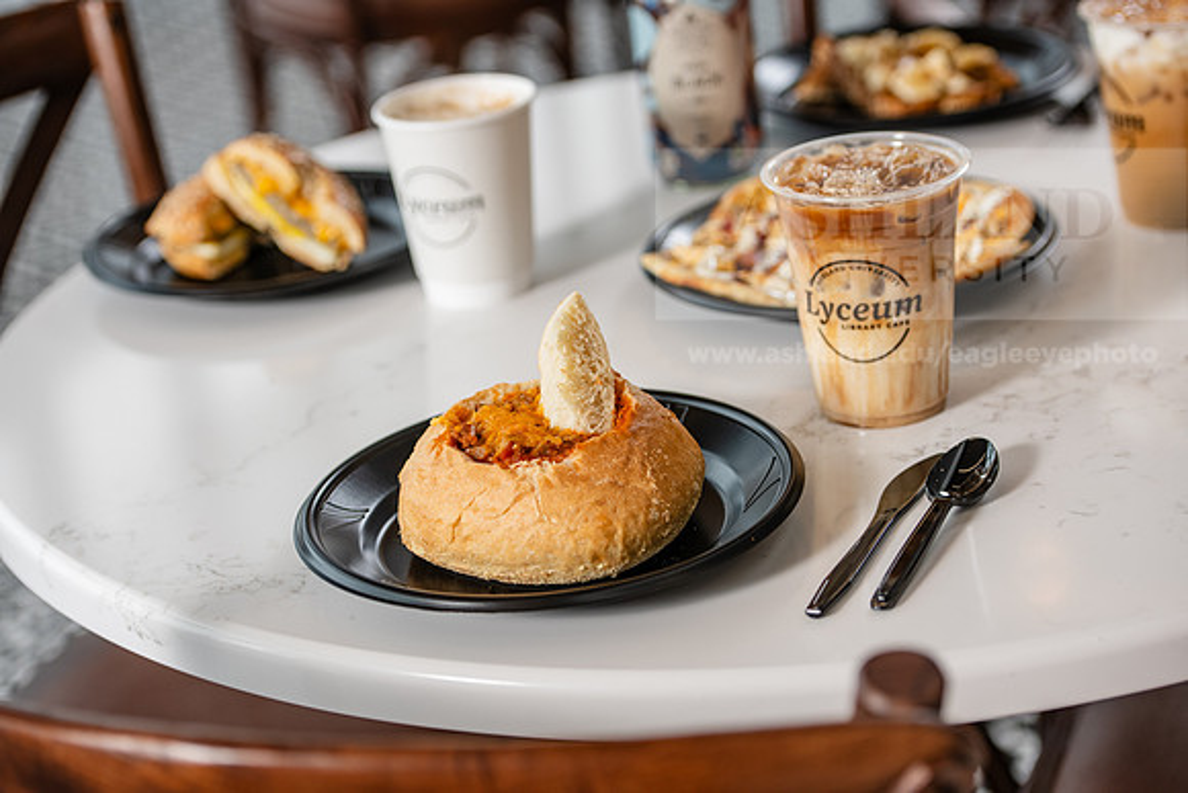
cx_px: 594
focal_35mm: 86
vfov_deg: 15.9
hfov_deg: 23.6
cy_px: 396
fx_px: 2839
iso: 500
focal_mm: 86
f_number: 4
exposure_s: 1/200
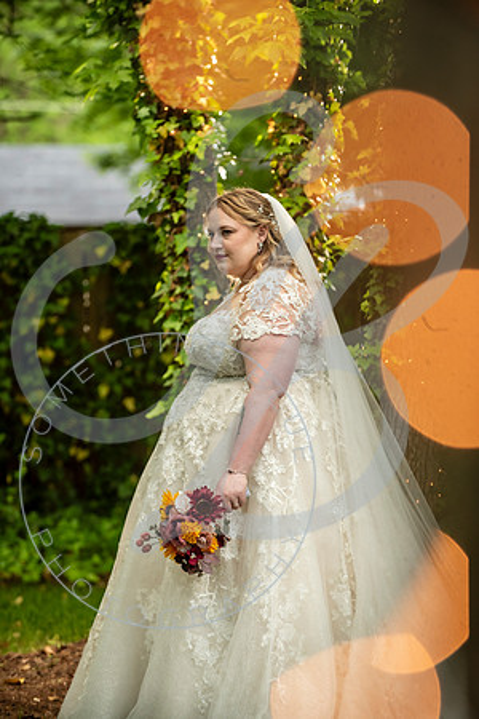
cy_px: 360
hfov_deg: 9.1
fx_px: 2994
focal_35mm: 150
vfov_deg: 13.7
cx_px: 240
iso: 640
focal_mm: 150
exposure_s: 1/640
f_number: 2.8
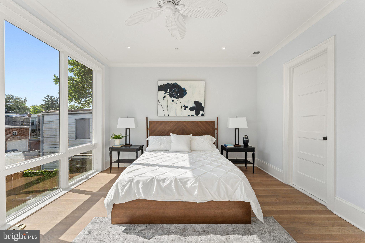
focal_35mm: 14
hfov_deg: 104.3
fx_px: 142
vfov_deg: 81.2
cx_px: 182
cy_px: 122
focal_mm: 14
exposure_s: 1/200
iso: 500
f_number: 8
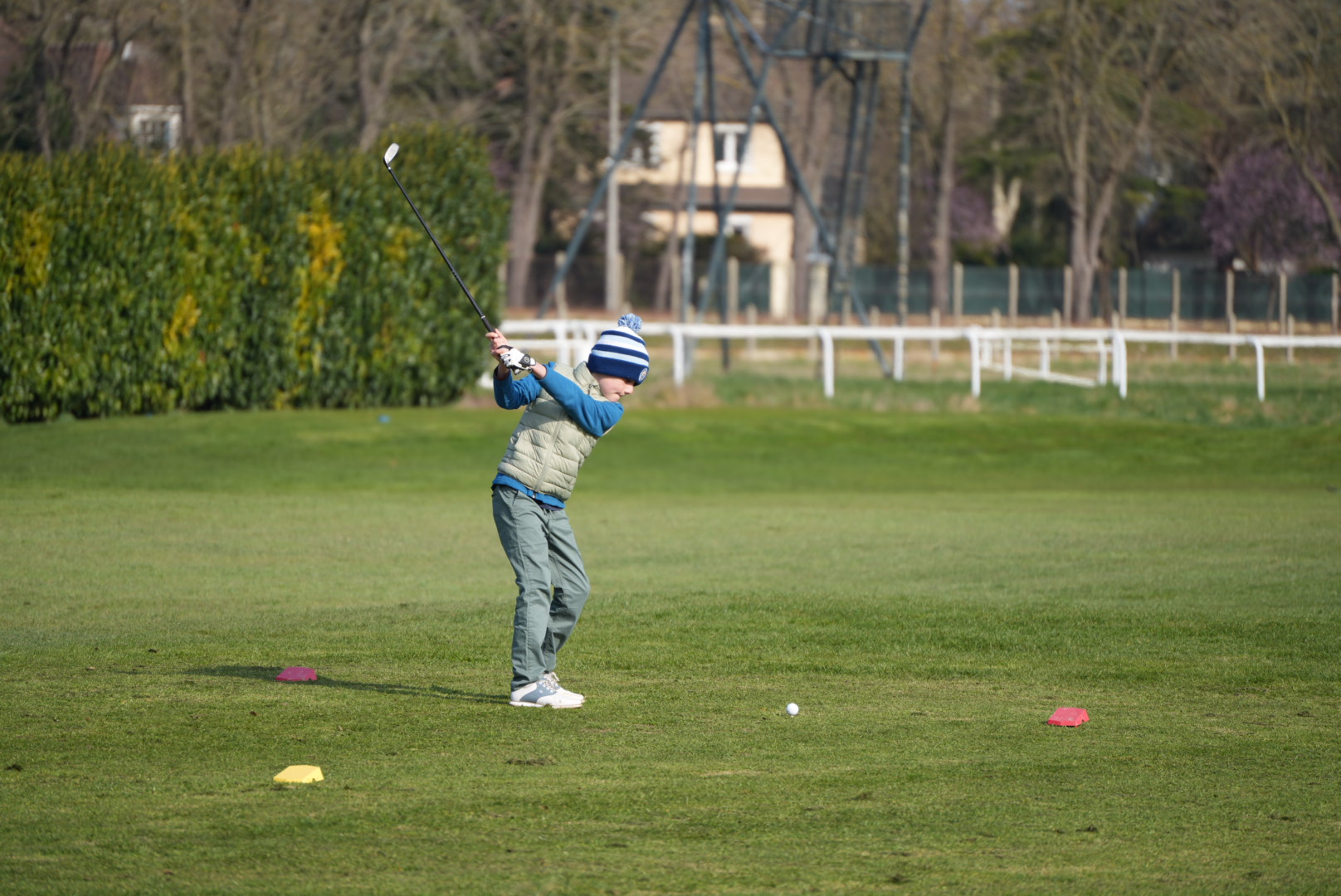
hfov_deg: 6.9
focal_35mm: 300
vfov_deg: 4.6
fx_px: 11183
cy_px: 448
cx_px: 670
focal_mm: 300
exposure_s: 1/320
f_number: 6.3
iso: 100
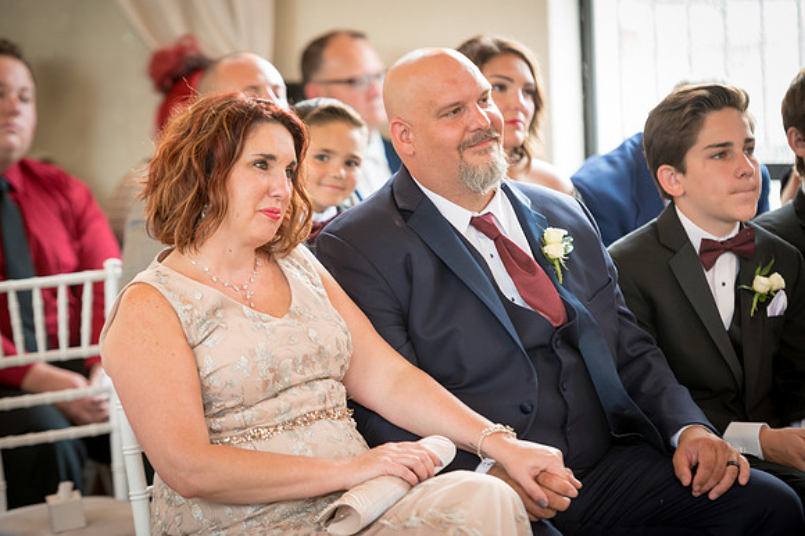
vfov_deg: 8.8
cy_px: 268
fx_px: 3464
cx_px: 402
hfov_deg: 13.3
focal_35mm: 155
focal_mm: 155
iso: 1100
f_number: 2.8
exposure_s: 1/45
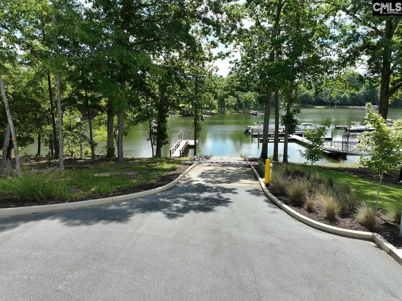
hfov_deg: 71.6
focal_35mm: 24
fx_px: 279
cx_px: 201
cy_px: 150
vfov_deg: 56.8
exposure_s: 1/1250
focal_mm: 12.29
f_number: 2.8
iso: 110
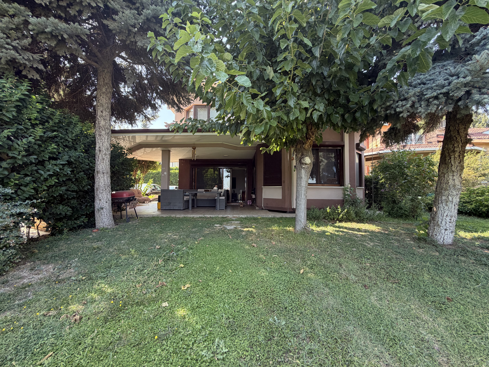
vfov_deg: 85.7
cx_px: 244
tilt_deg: +2.8
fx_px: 198
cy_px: 184
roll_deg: -0.6
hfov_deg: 102.1
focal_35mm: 14
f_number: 2.2
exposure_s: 1/124
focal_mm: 2.22
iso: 64
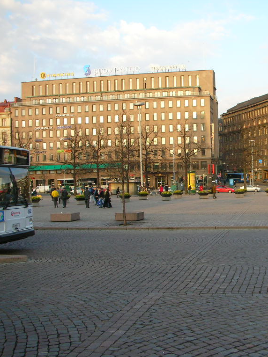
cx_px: 199
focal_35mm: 47
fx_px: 485
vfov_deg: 40.4
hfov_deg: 30.4
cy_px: 179
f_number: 8.5
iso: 50
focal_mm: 5.8
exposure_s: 1/29
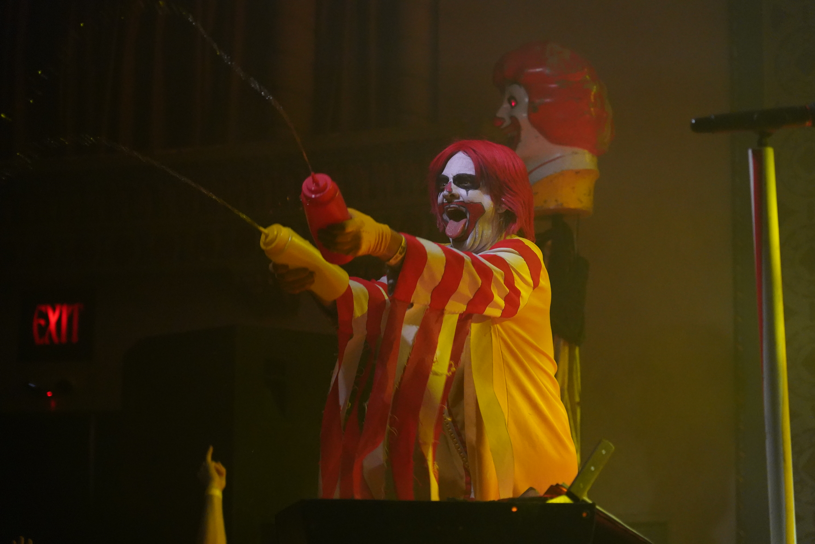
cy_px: 272
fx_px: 2105
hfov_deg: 21.9
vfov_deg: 14.7
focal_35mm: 93
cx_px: 408
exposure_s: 1/160
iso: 8000
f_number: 4
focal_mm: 93
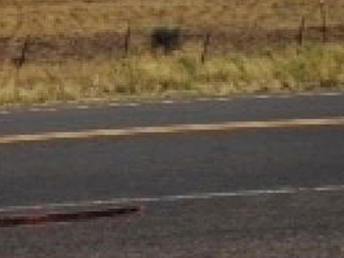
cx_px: 172
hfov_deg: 24.1
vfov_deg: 17.3
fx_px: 805
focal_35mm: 81
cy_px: -58
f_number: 2.4
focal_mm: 4.12
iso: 50
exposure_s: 1/1130
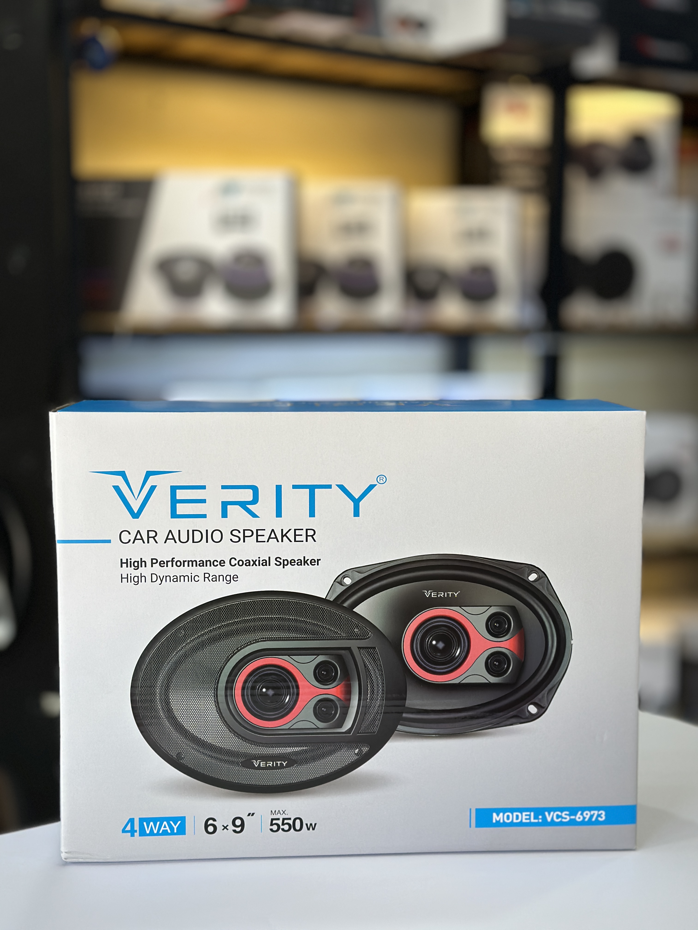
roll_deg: -1.4
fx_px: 1291
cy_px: 465
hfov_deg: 30.3
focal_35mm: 48
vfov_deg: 39.7
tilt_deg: -6.6
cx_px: 349
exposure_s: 1/329
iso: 80
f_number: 1.78
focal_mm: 6.86
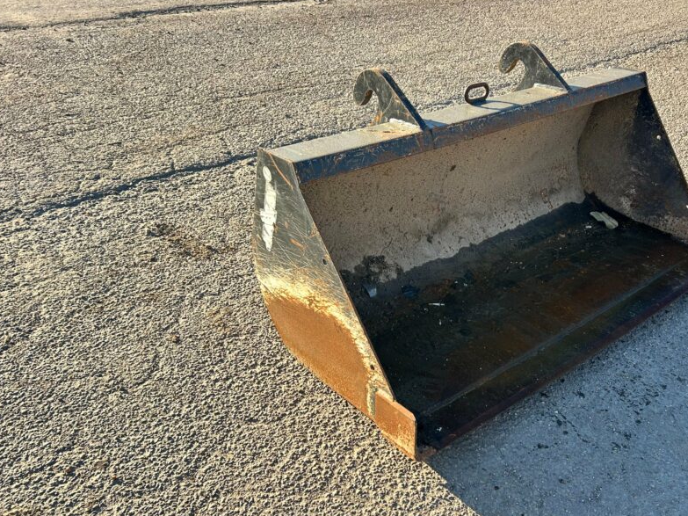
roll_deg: -8.2
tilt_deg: -34.6
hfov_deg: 53.2
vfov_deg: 41.8
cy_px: 279
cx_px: 440
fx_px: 676
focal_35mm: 34
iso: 50
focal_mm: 5.7
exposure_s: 1/387
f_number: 1.5
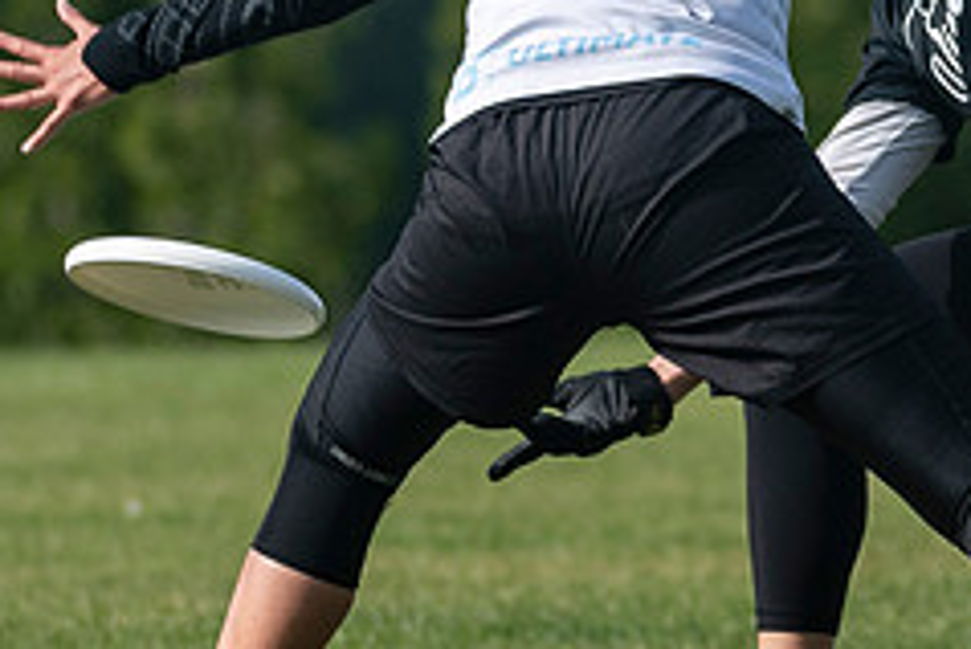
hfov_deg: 1.5
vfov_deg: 1.0
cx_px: 974
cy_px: 31
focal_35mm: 1389
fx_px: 37486
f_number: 4
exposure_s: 1/1250
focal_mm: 200
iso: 100
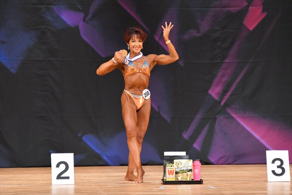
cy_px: 98
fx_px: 2432
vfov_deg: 4.6
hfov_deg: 6.9
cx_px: 146
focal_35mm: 300
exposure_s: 1/400
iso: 6400
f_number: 5.6
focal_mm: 200
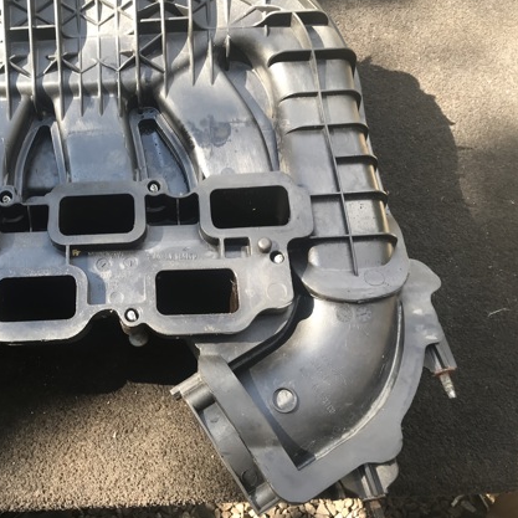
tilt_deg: -61.1
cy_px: 227
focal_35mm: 38
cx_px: 133
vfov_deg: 43.8
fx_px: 643
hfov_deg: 42.6
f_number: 1.8
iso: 20
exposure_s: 1/113
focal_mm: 3.99
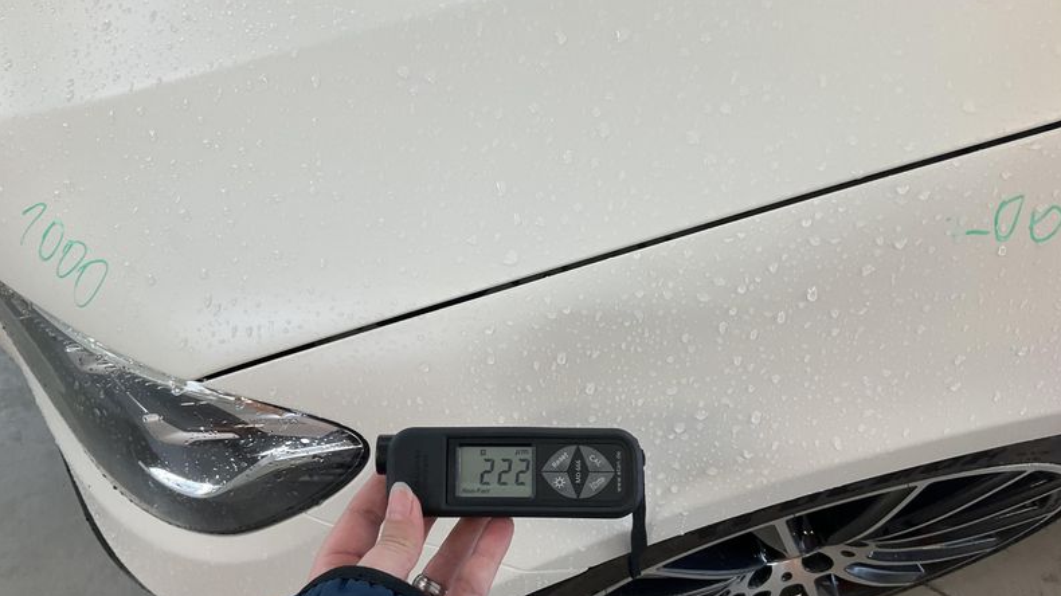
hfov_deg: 61.0
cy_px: 369
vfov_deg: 36.5
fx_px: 900
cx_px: 536
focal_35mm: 32
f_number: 1.8
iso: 64
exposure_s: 1/100
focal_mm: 3
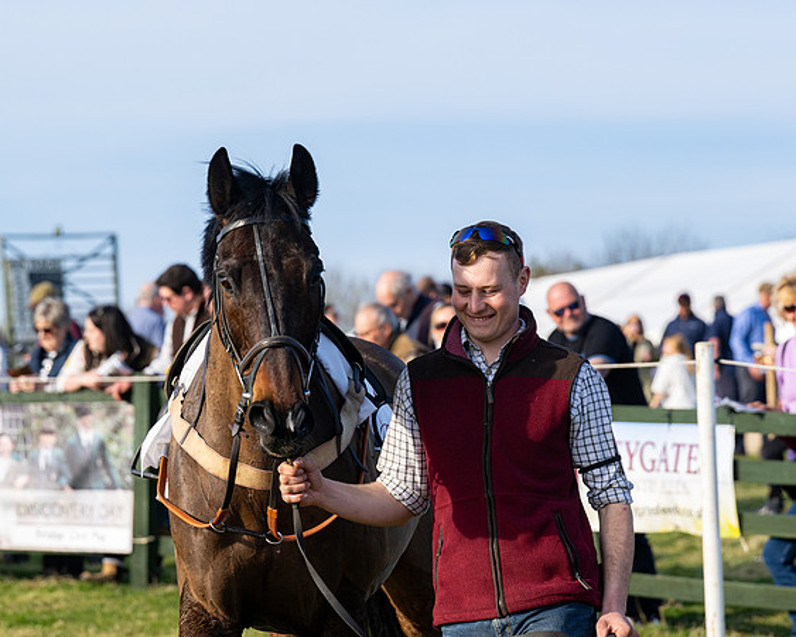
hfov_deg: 11.7
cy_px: 233
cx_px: 398
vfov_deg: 9.4
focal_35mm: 164
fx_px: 3871
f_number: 4.5
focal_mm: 115
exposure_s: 1/1000
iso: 125
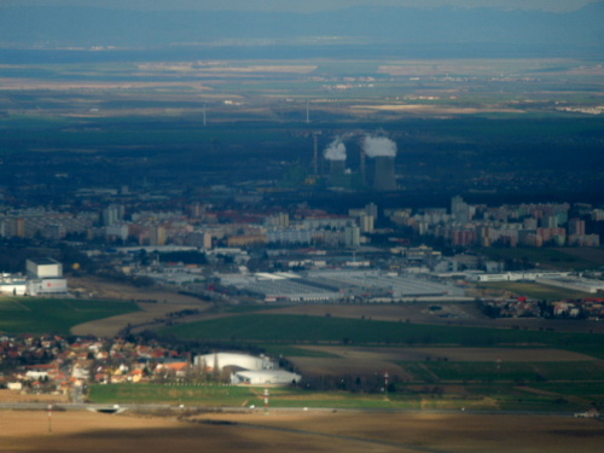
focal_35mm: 214
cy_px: 226
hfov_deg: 9.2
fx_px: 3734
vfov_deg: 6.9
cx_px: 302
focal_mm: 38.6
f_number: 5.1
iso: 100
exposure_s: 1/400
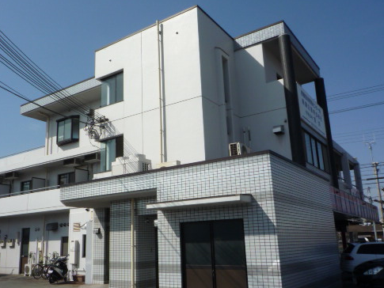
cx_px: 159
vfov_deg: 43.0
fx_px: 366
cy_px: 150
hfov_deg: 55.0
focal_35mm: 33
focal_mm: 4.4
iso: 100
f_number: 6.3
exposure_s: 1/640
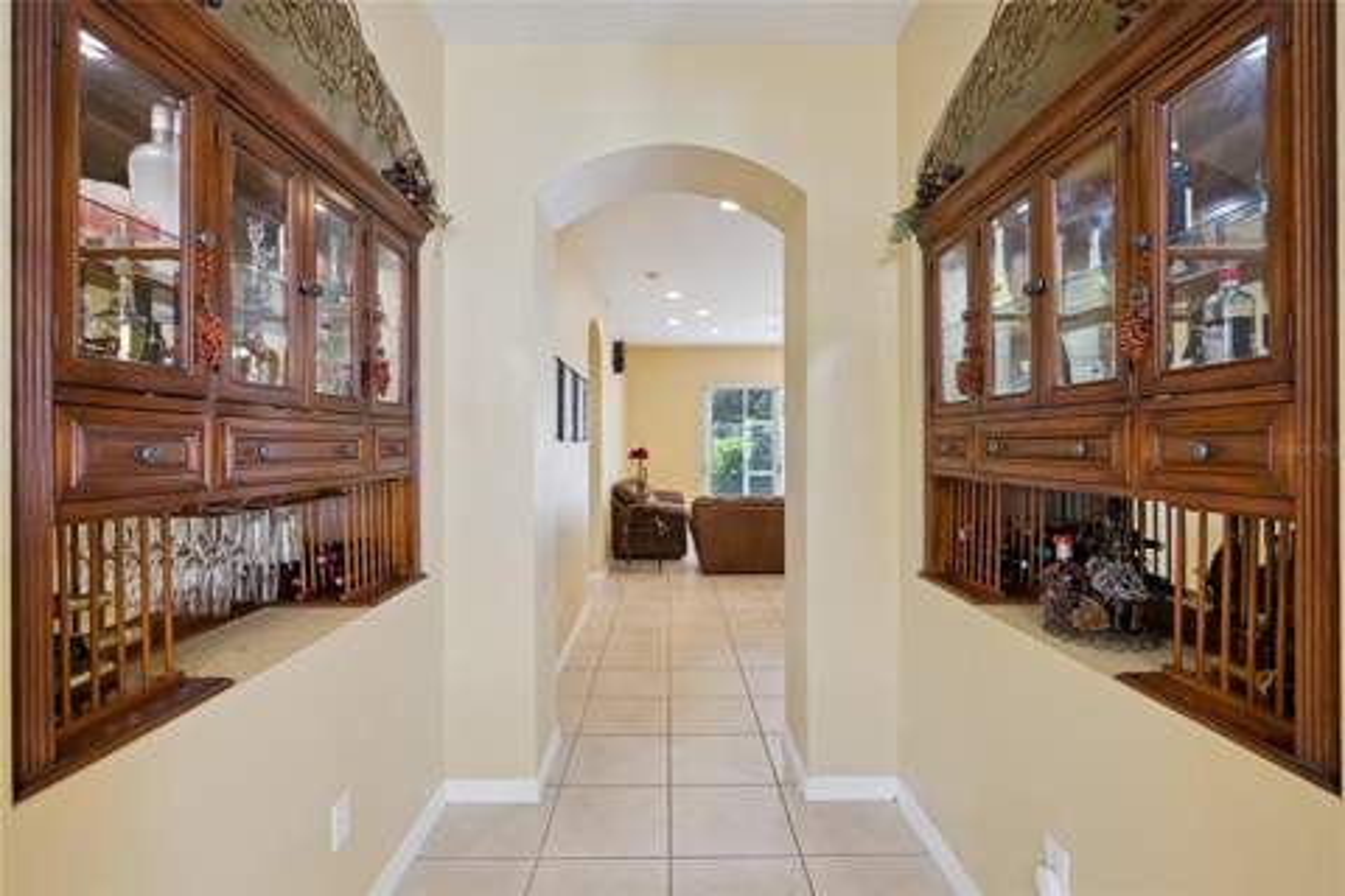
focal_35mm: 16
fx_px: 598
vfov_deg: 73.7
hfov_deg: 96.7
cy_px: 448
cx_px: 672
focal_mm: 16
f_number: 8
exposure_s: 1/50
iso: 1250
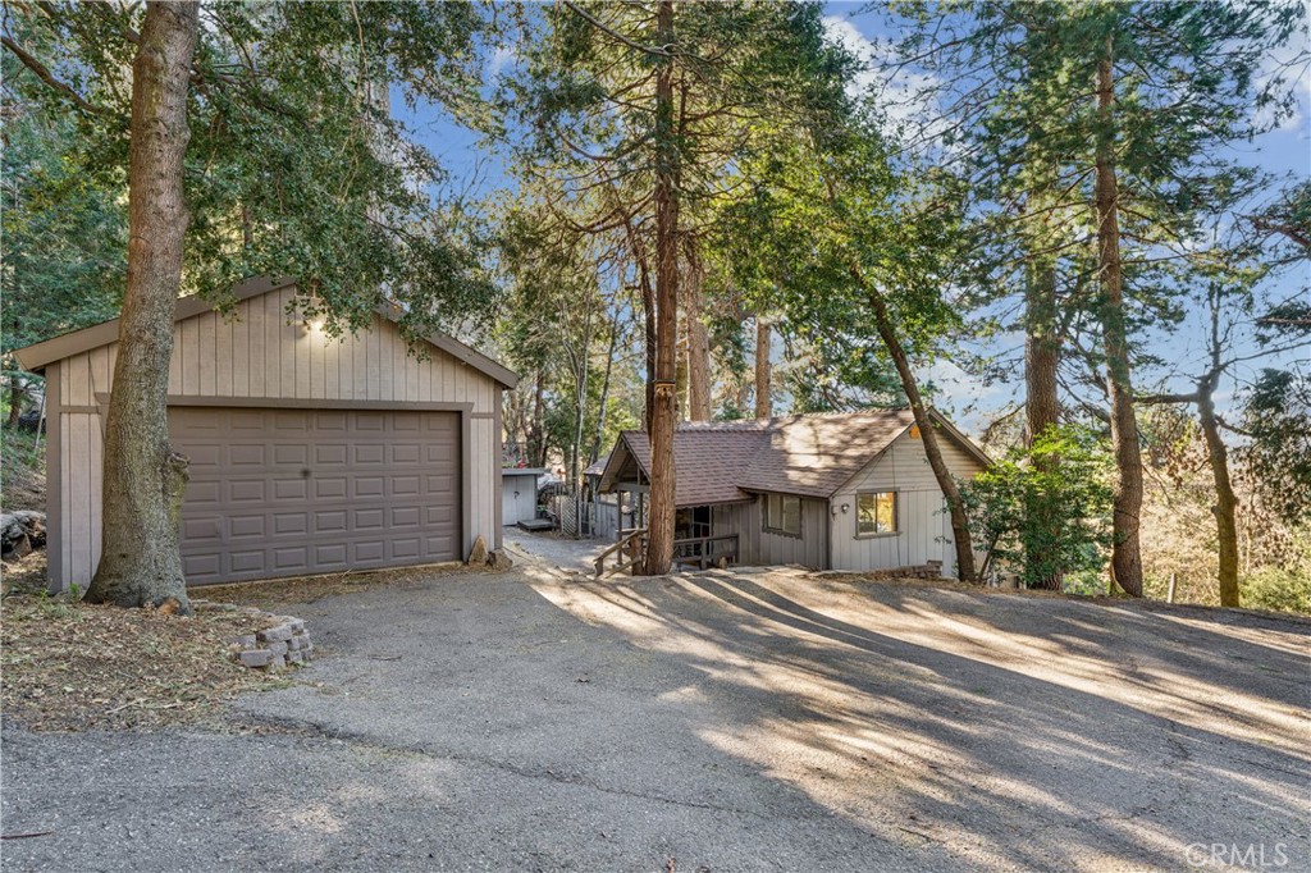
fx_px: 666
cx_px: 656
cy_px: 436
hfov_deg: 89.1
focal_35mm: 18
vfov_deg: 66.5
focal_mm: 18.3
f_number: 13
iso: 100
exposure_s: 1/1.25
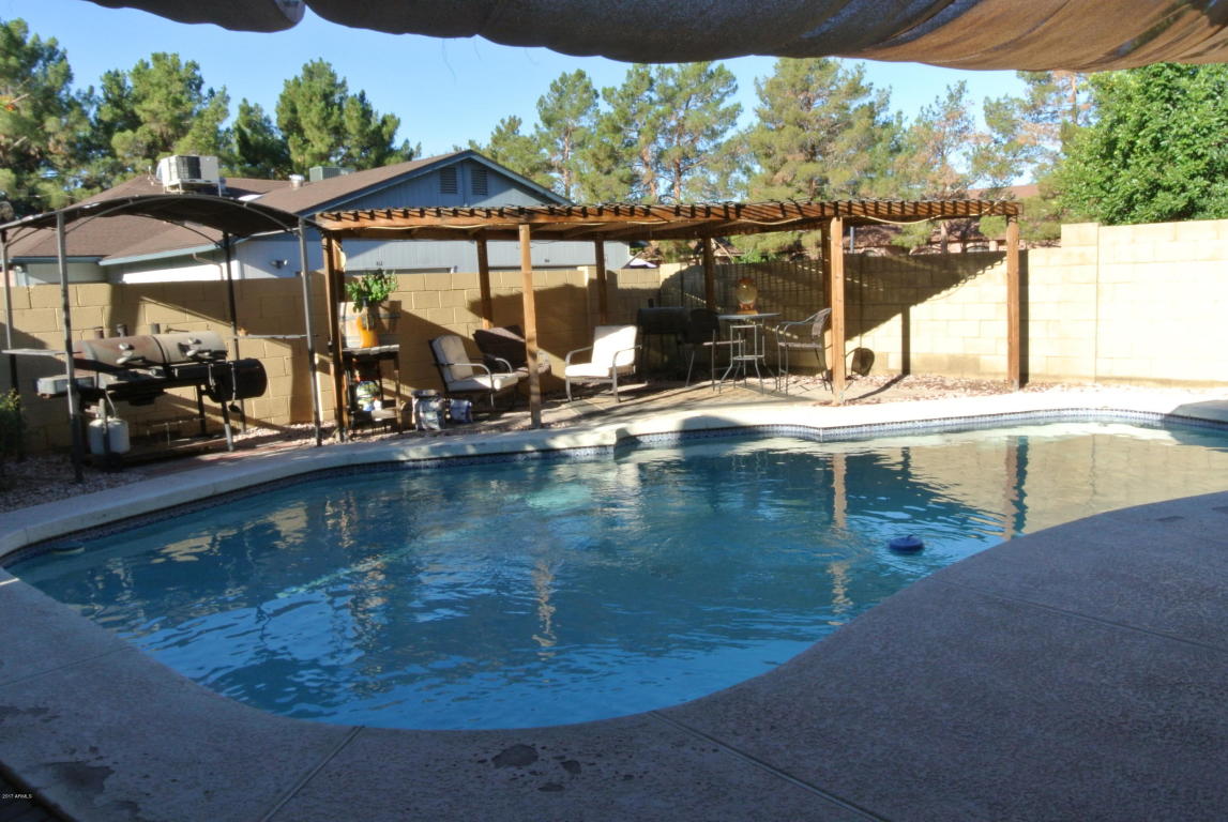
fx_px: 922
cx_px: 614
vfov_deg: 48.1
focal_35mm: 27
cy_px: 411
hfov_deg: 67.3
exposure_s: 1/100
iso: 400
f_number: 3.5
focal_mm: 10
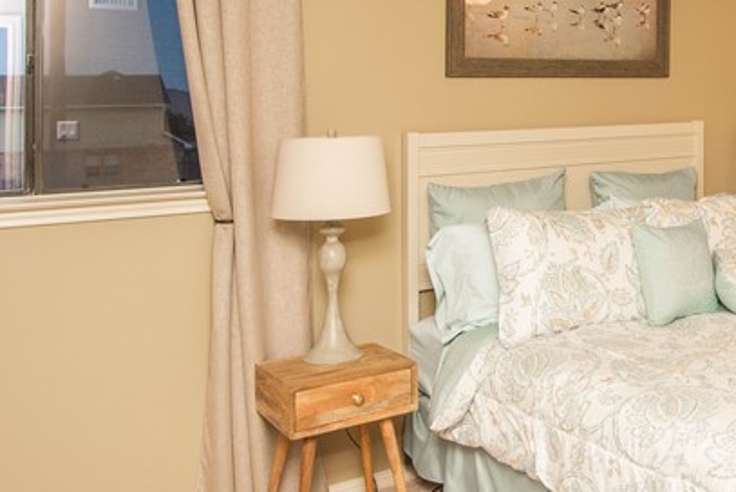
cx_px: 672
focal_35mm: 40
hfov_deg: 43.9
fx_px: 818
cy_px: 148
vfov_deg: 33.0
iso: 320
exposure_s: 1/50
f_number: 8
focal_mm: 15
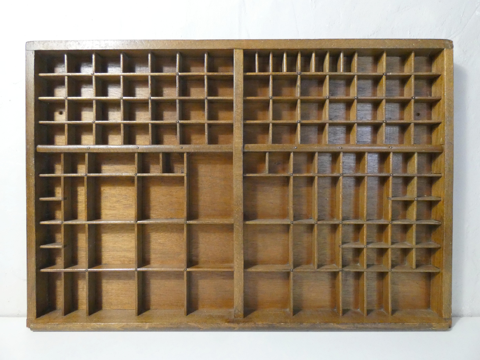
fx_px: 277
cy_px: 180
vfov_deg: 66.0
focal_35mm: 20
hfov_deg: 81.7
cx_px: 240
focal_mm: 3.6
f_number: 2.8
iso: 800
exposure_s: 1/60
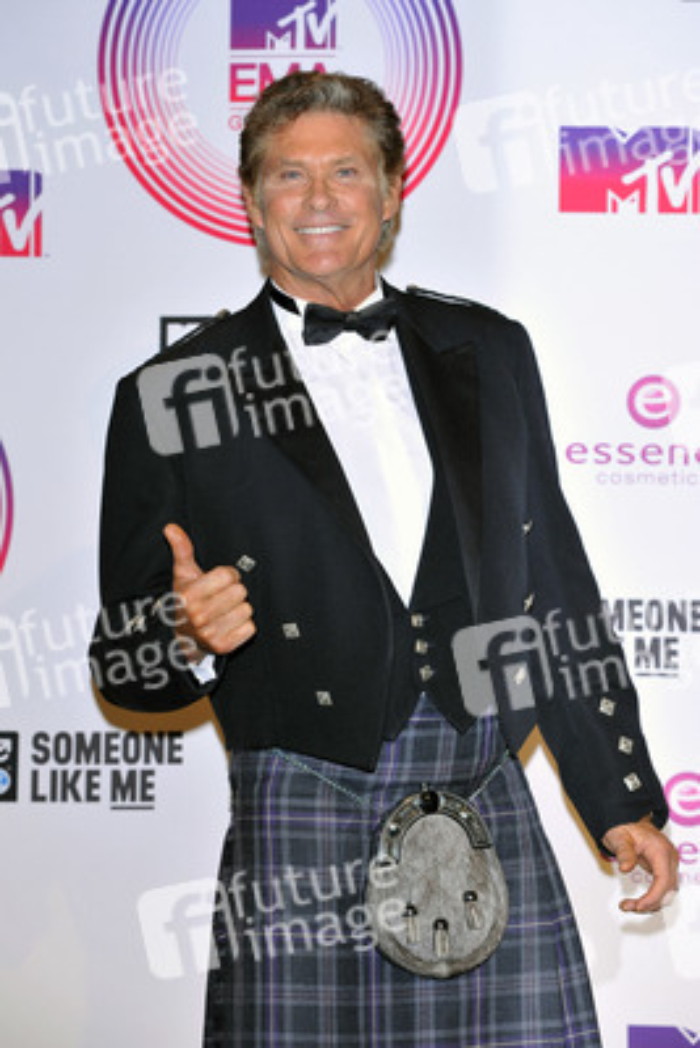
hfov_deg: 11.0
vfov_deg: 16.4
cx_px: 350
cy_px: 524
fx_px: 3642
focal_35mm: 125
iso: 800
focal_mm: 125
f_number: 7.1
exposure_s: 1/250
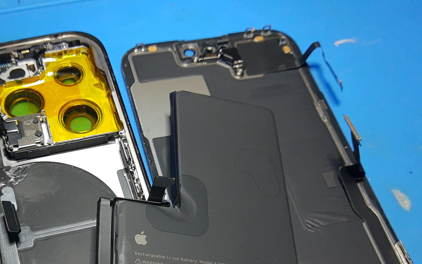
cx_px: 104
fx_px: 518
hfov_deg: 42.9
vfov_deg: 27.3
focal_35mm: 45
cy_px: 249
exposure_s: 1/50
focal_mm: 3.95
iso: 147
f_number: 1.8
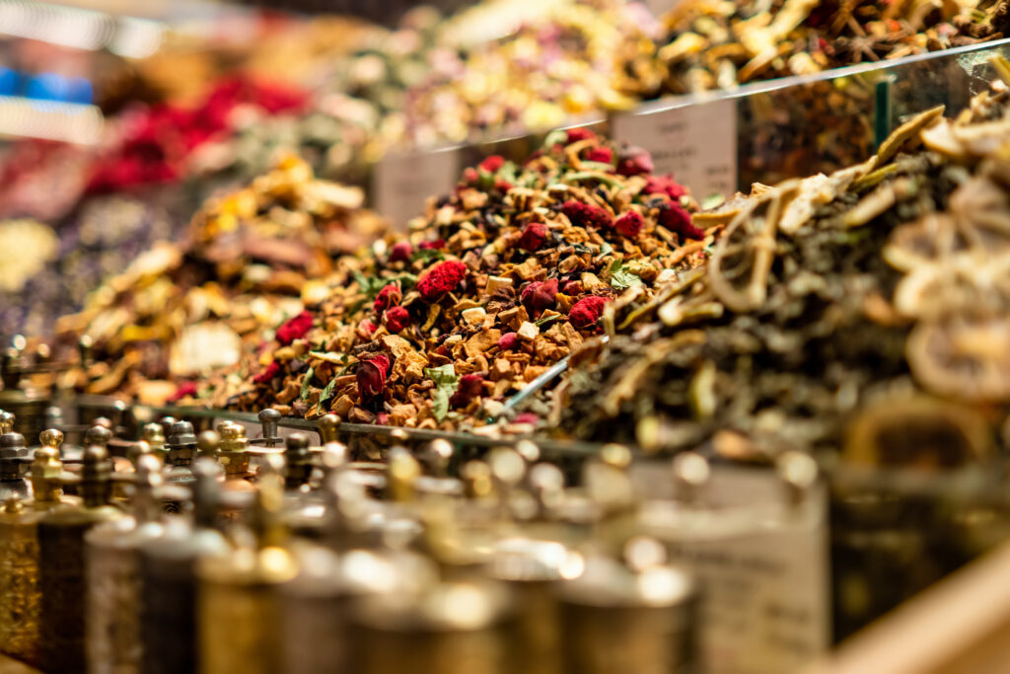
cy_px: 337
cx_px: 505
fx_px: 1403
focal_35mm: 50
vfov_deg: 27.0
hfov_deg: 39.6
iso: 250
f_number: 1.6
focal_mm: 33
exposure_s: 1/500
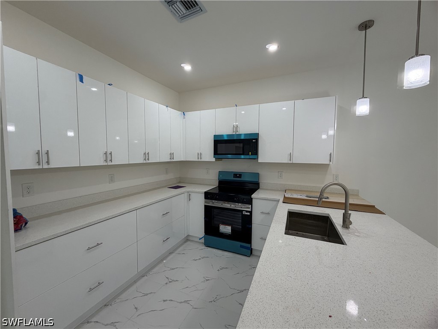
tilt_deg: -2.1
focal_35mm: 14
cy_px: 164
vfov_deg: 85.7
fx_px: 177
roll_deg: -0.3
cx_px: 219
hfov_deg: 102.1
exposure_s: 1/120
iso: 125
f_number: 2.2
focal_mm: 2.22
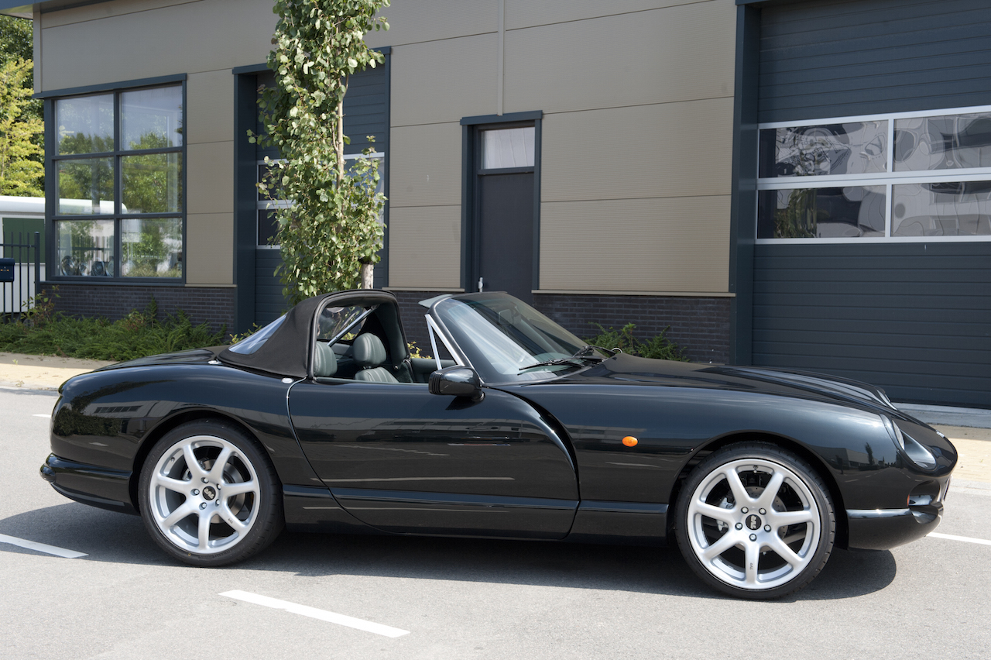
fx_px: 1321
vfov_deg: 28.0
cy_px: 330
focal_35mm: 48
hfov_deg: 41.1
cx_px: 496
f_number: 9
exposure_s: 1/200
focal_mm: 48
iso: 250
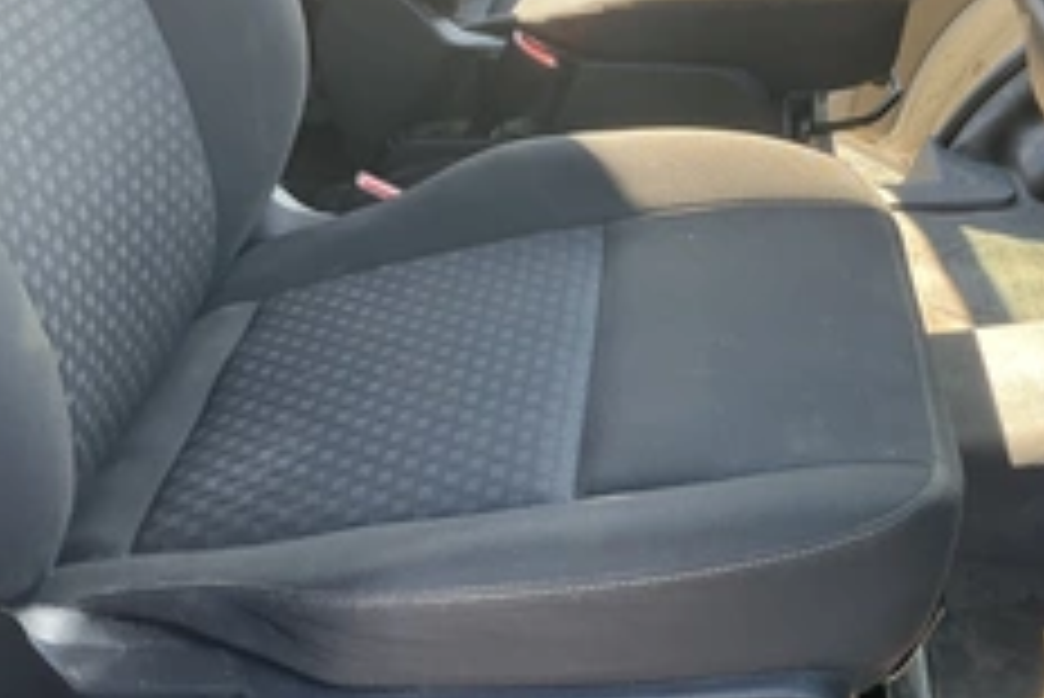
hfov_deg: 37.0
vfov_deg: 26.0
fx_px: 1509
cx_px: 819
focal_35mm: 52
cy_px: 306
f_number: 1.8
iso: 32
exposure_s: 1/122
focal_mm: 3
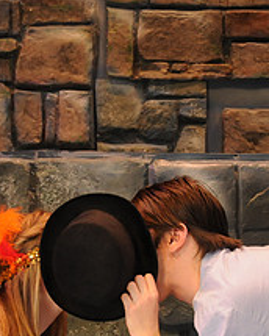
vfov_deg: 17.9
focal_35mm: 106
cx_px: 160
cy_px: 287
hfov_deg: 14.5
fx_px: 1055
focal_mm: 28
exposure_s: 1/60
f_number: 4.2
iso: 800
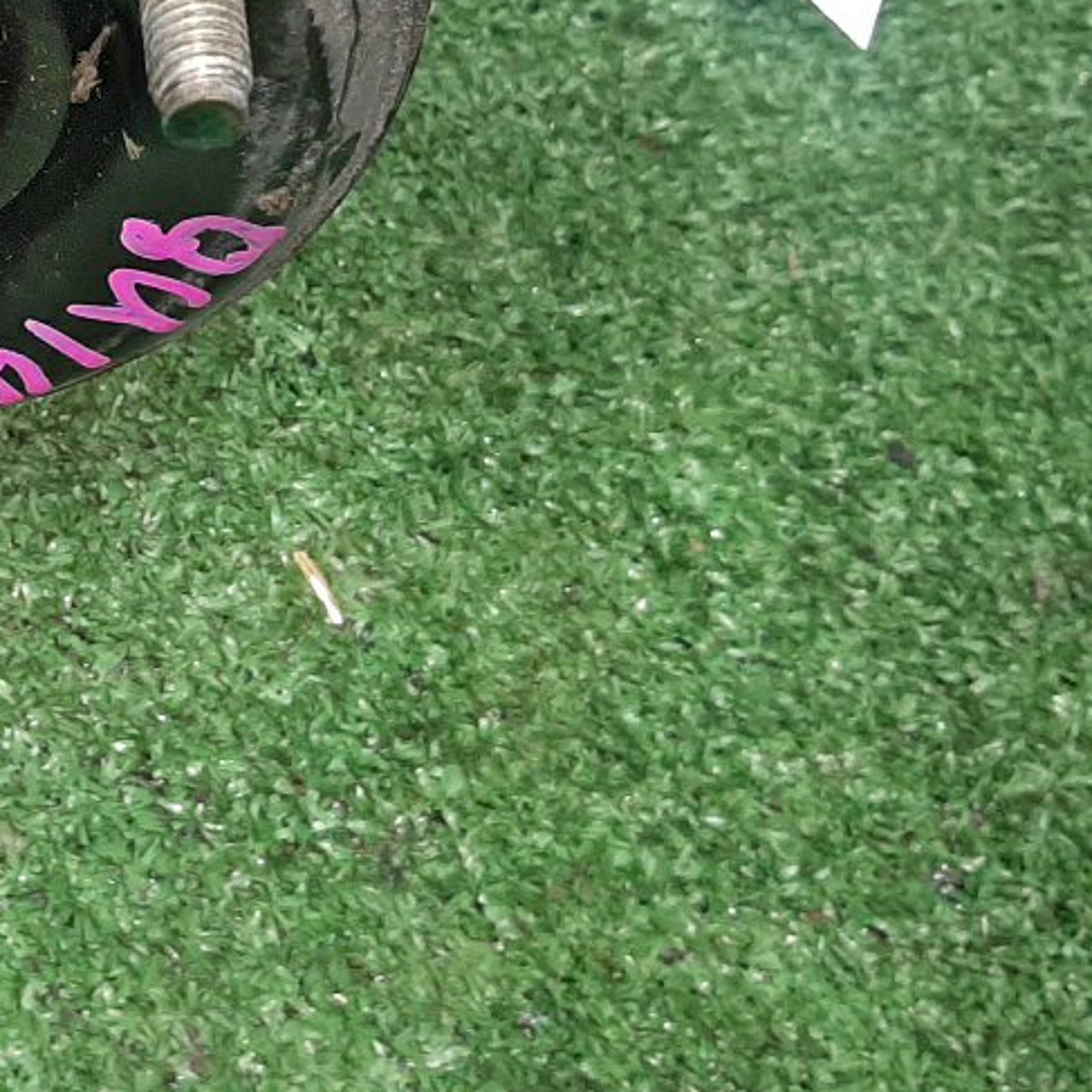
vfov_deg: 25.1
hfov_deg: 24.0
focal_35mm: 68
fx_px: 2427
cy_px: 291
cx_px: -54
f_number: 1.7
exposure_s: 1/50
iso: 193
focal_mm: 3.93
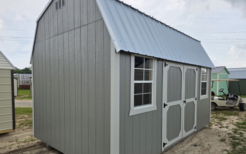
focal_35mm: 25
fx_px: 168
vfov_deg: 49.2
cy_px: 87
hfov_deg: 72.5
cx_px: 121
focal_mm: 6.3
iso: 80
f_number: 1.7
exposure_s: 1/3891
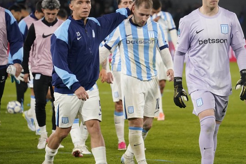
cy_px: 64
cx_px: 158
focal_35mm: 286
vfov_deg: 4.8
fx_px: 1955
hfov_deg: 7.2
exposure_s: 1/1250
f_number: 5.6
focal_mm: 215
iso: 5000
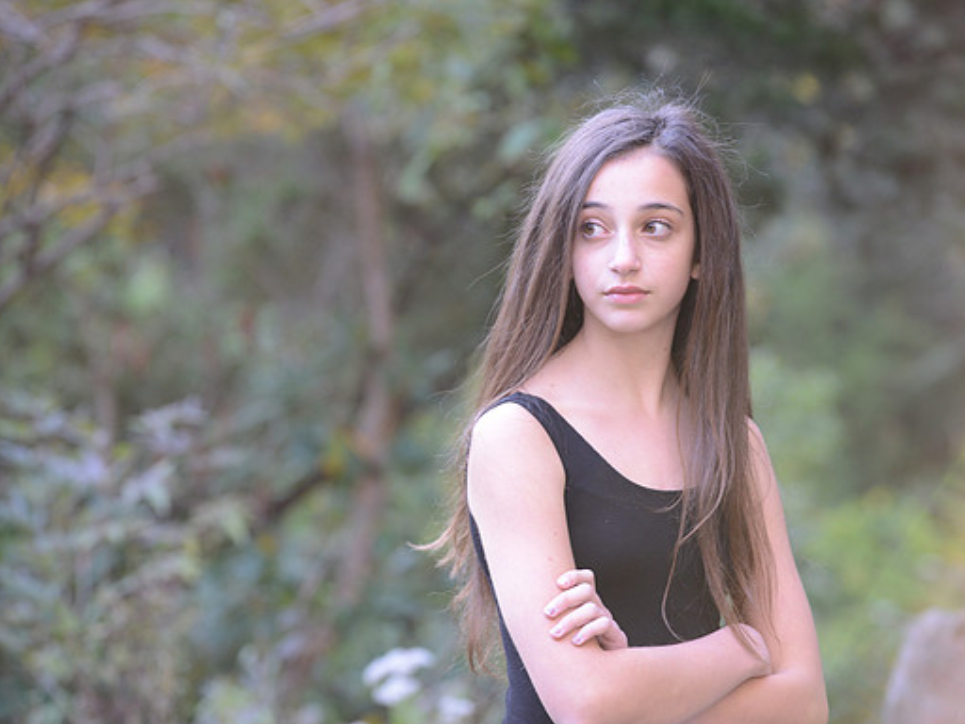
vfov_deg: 10.1
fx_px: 4098
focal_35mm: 147
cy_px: 363
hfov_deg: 13.4
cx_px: 488
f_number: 5
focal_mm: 135
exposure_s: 1/60
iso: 640
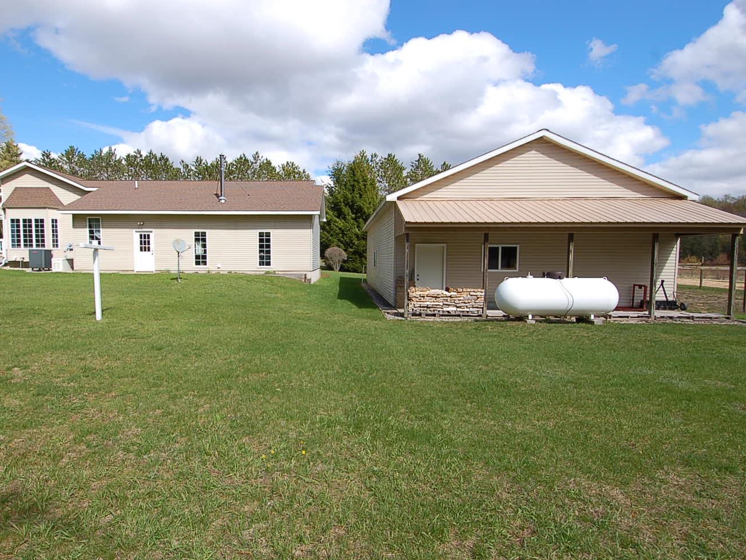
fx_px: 431
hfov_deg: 81.5
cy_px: 287
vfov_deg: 66.0
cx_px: 335
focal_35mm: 20
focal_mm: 12
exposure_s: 1/320
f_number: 9
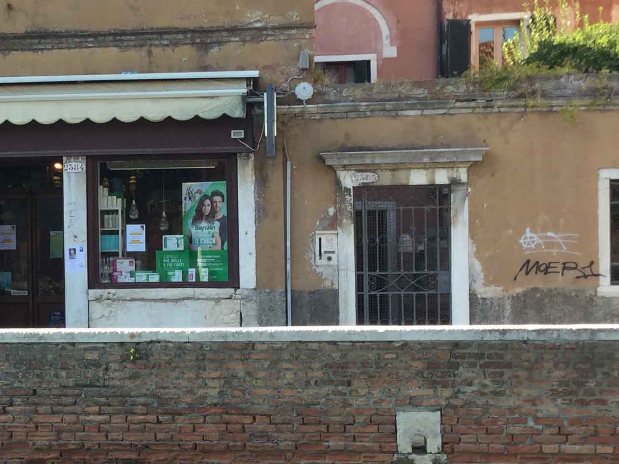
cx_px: 53
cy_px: 277
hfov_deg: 24.0
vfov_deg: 18.6
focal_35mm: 79
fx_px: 1413
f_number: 2.4
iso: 25
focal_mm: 3.3
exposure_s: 1/206
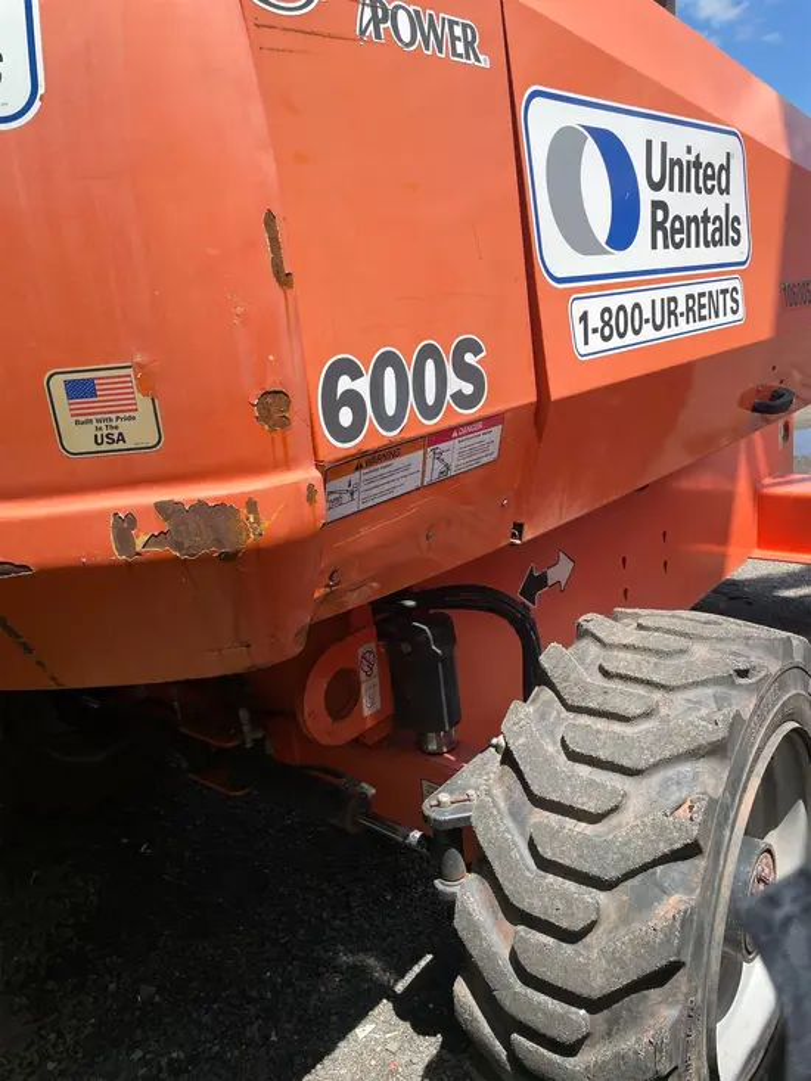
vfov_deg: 67.3
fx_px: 812
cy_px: 540
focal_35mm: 26
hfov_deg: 53.1
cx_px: 406
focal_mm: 4.2
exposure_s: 1/2132
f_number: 1.6
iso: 32
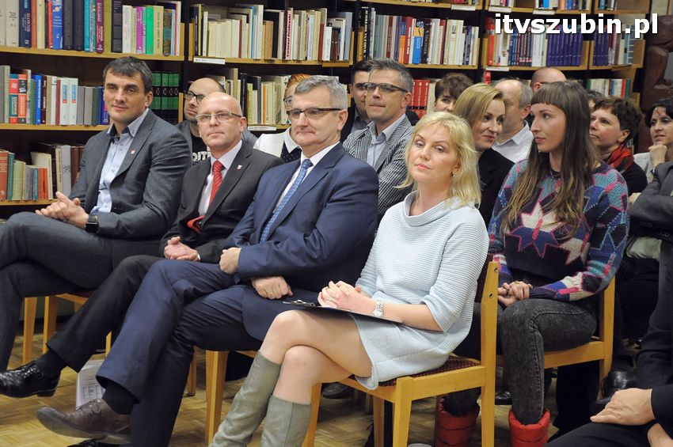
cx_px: 336
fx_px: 1261
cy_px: 224
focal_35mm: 68
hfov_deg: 29.9
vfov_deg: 20.1
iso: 2500
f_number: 4.8
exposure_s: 1/100
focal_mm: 45
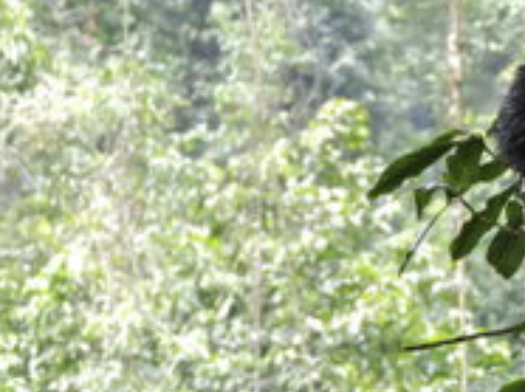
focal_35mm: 568
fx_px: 8603
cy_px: 62
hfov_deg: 3.5
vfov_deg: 2.6
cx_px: 488
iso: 400
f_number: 5.3
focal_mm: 39.4
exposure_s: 1/60
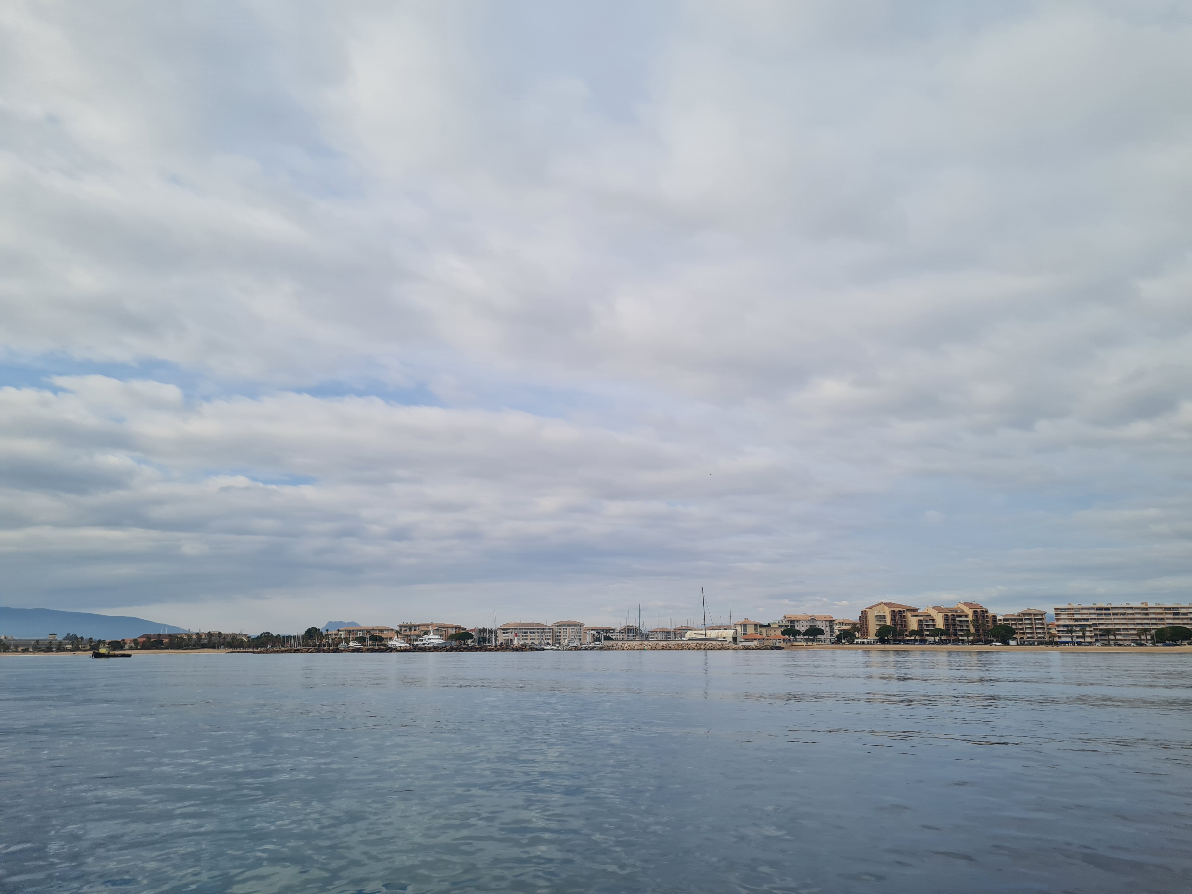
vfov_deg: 53.1
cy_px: 447
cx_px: 596
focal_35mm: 26
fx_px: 895
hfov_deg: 67.3
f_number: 1.8
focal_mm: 5.4
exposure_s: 1/2600
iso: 50
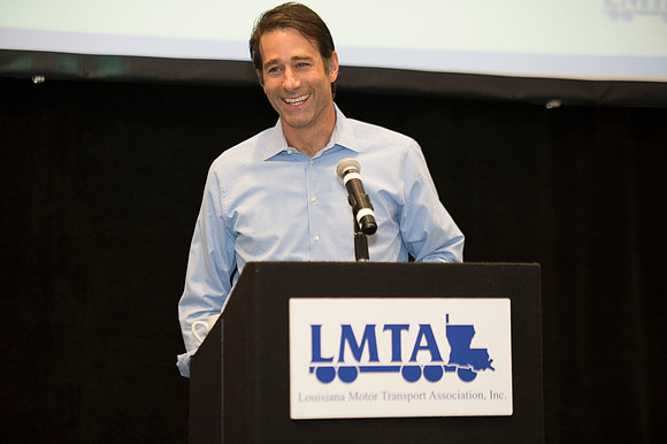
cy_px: 222
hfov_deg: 15.8
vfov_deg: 10.5
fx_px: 2407
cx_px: 334
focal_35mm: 130
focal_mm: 130
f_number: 2.8
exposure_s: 1/160
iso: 1250
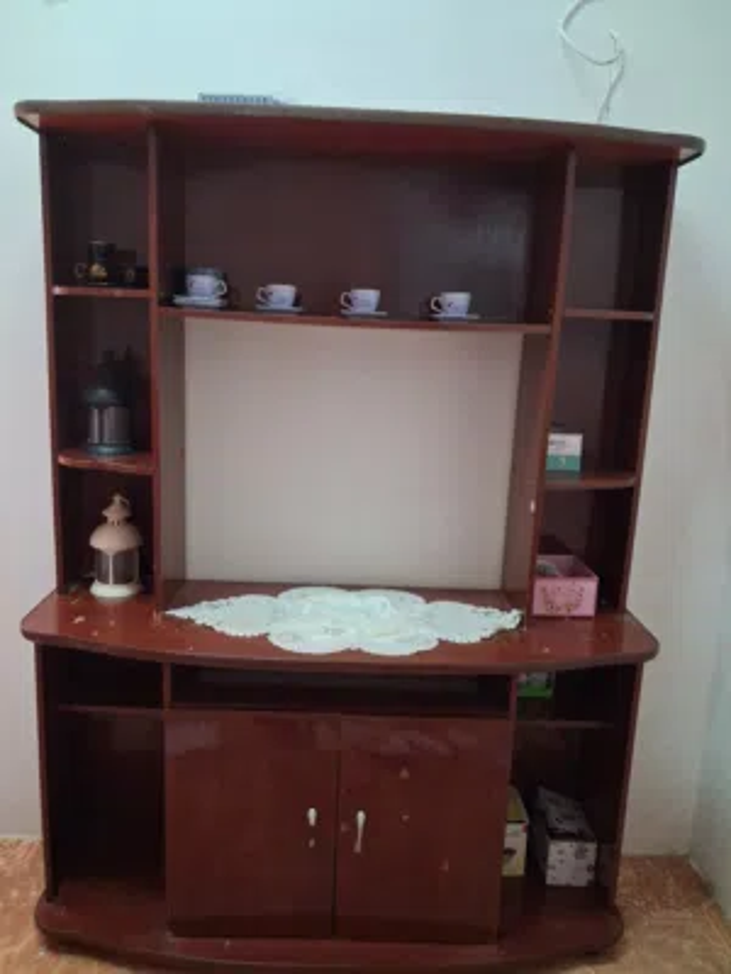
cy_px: 487
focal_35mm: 27
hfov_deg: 51.4
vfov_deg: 65.3
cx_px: 366
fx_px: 760
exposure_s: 1/33
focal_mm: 4
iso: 400
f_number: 1.8
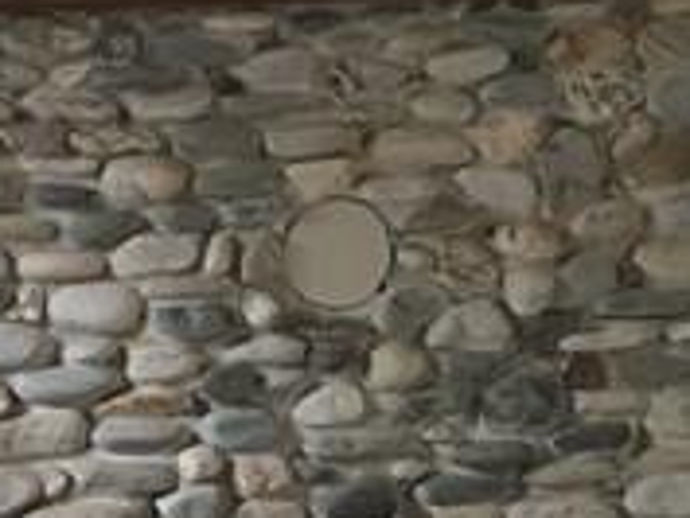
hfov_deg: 11.4
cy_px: 164
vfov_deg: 8.8
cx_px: 959
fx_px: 3351
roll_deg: +0.9
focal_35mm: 168
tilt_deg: -7.7
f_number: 2.2
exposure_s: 1/30
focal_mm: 4.15
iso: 80
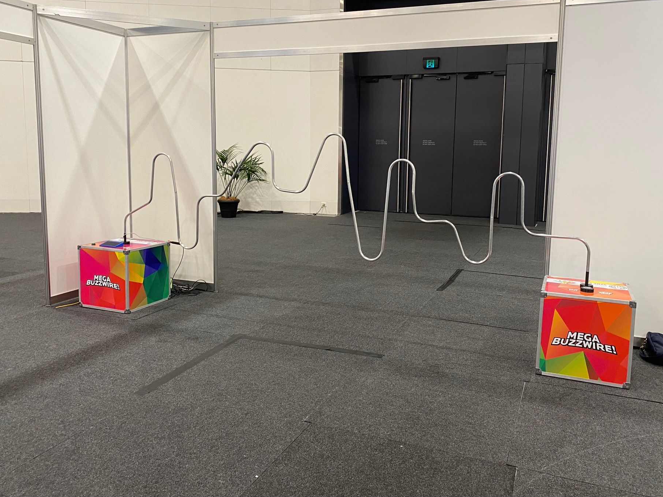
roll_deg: +0.2
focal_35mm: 29
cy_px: 221
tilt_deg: -7.9
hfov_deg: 61.6
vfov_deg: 48.2
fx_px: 556
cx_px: 346
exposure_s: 1/50
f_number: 1.8
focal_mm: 4.25
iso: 125
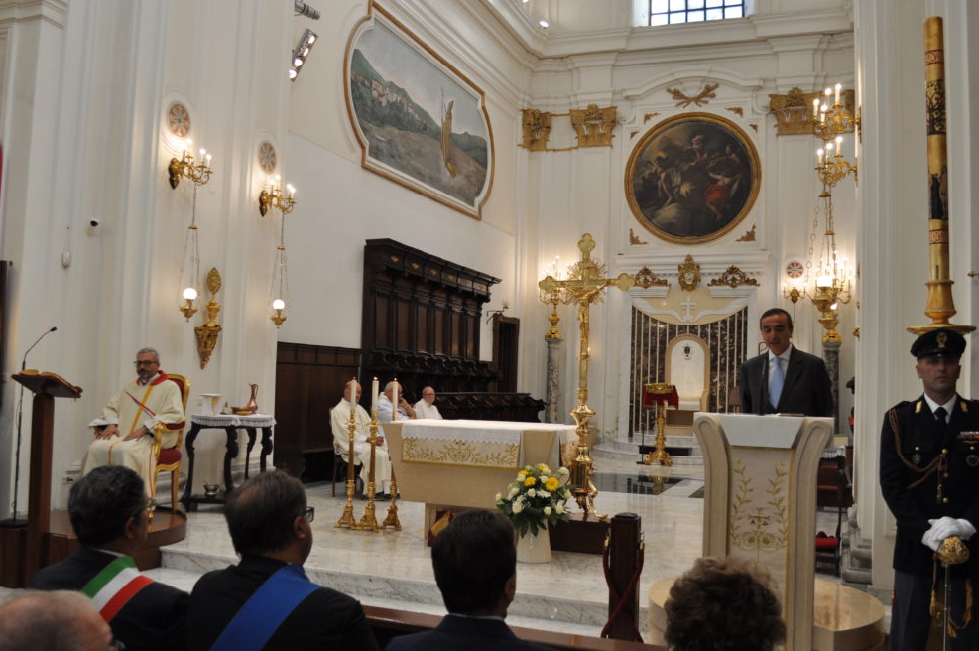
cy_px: 321
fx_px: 869
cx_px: 456
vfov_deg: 41.0
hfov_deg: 58.7
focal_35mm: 32
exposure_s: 1/80
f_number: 4.5
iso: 400
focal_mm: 18
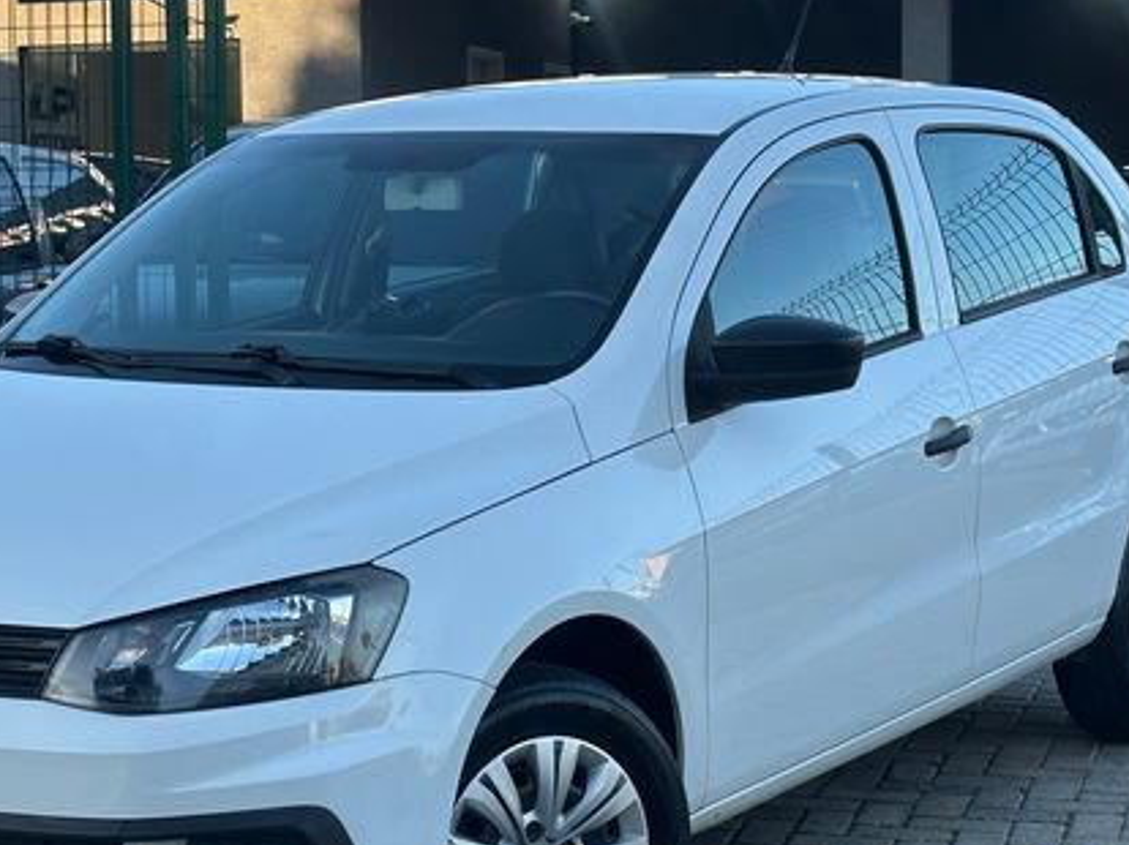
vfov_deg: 15.7
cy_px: 450
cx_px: 385
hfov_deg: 20.8
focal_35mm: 94
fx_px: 3064
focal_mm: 6.86
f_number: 1.78
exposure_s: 1/594
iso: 64
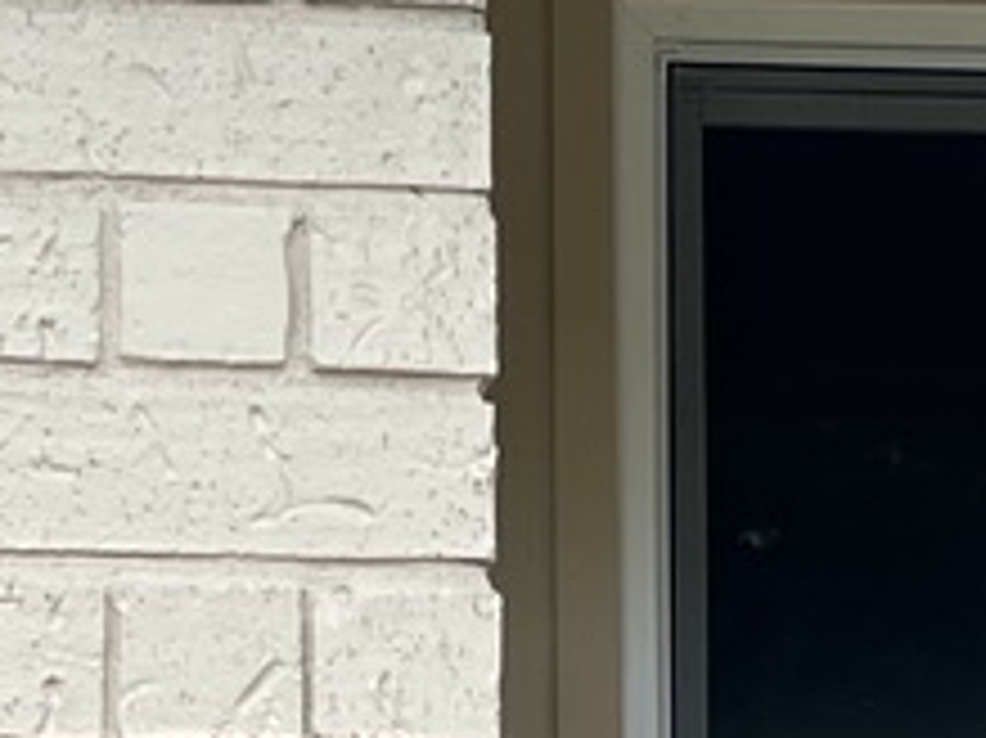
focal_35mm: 171
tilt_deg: +0.0
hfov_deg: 11.5
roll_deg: +0.6
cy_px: 1094
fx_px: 4868
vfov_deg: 8.5
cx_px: 837
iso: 50
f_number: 1.5
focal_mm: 5.7
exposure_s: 1/1344
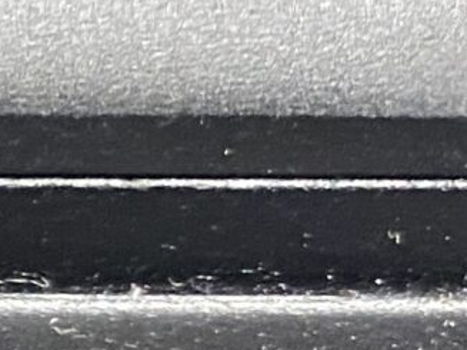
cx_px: -993
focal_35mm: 196
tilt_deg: -51.1
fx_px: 2643
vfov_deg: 7.6
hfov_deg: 8.3
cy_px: 289
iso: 400
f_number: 1.8
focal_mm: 4.25
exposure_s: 1/40
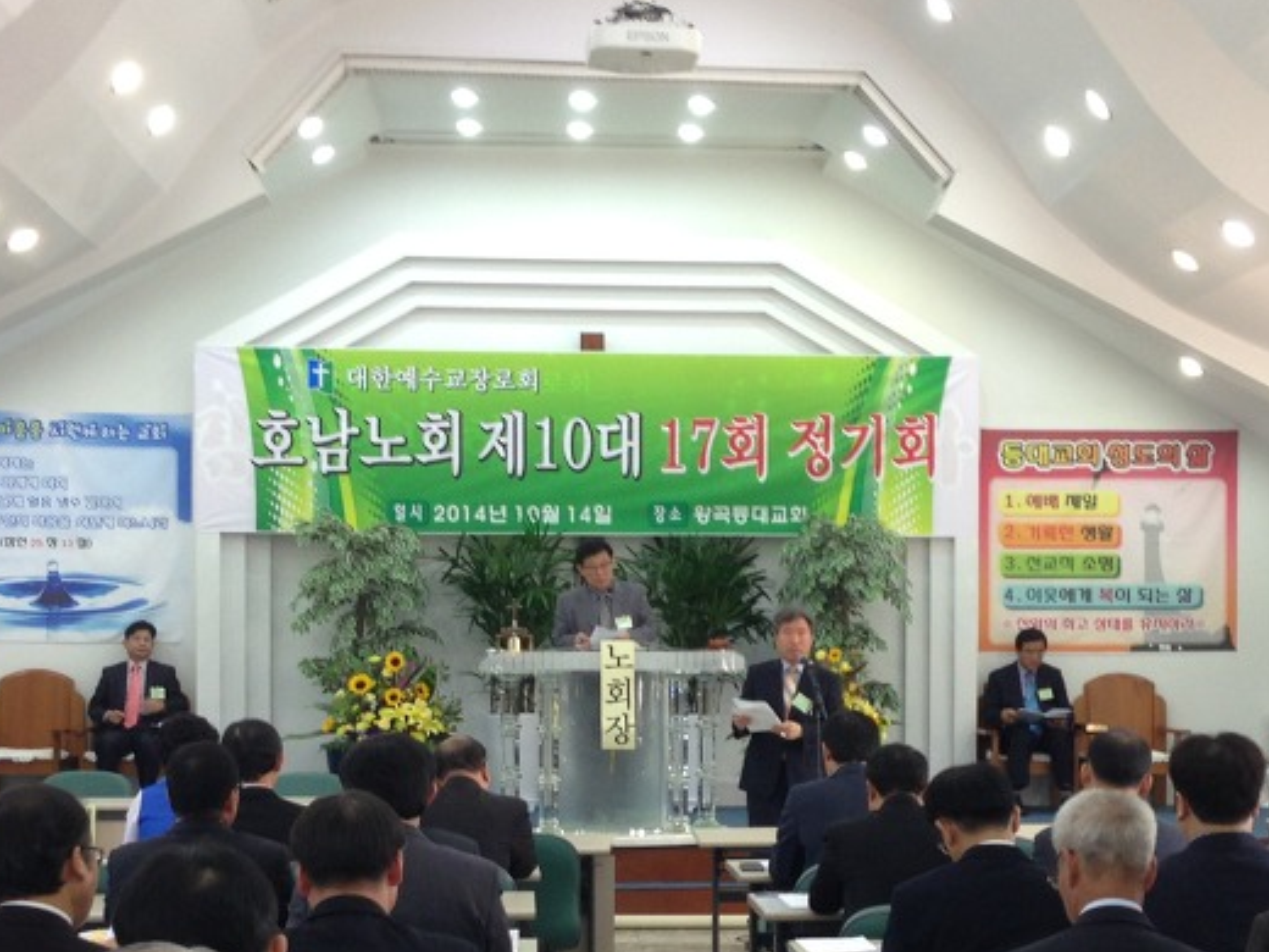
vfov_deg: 22.4
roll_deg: -1.6
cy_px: 686
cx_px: 708
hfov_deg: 29.8
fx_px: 2383
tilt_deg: +2.2
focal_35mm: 65
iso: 64
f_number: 2.4
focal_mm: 4.12
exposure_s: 1/20
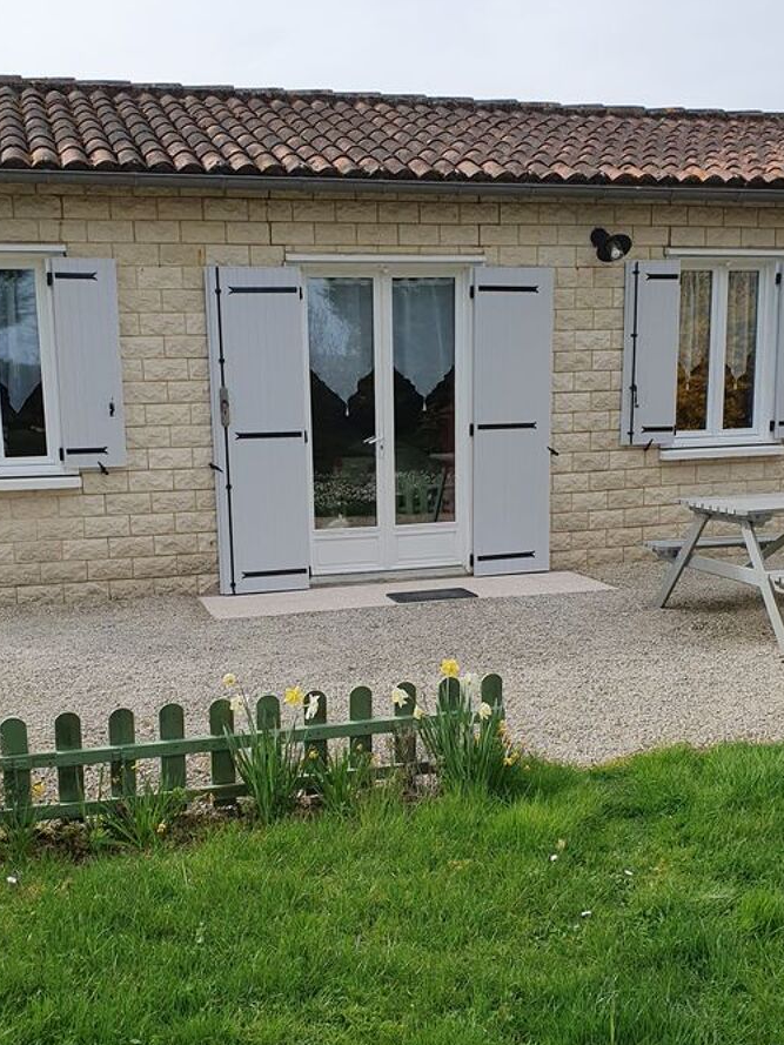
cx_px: 384
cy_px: 591
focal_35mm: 39
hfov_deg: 36.8
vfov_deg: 47.7
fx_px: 1177
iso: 50
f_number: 2.4
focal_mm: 4.32
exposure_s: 1/1424
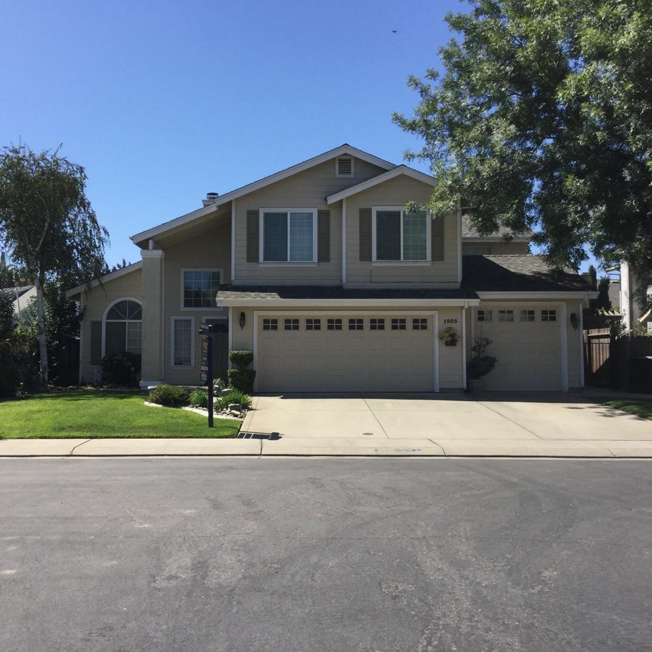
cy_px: 323
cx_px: 300
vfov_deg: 44.9
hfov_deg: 44.9
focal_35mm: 37
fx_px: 788
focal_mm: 3.3
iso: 25
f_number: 2.4
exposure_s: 1/1148
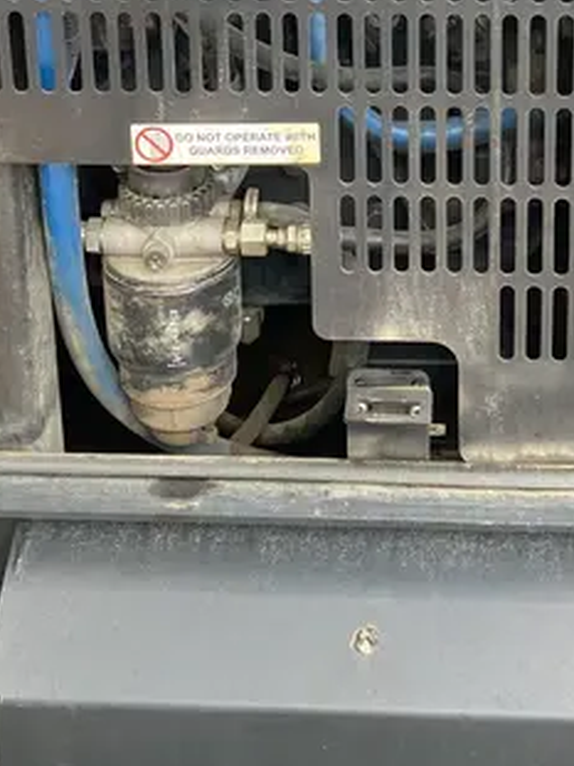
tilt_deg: -13.1
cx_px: 374
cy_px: -73
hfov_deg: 22.2
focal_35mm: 66
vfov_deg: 27.0
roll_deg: -2.2
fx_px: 1460
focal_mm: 3.99
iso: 80
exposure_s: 1/121
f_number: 1.8
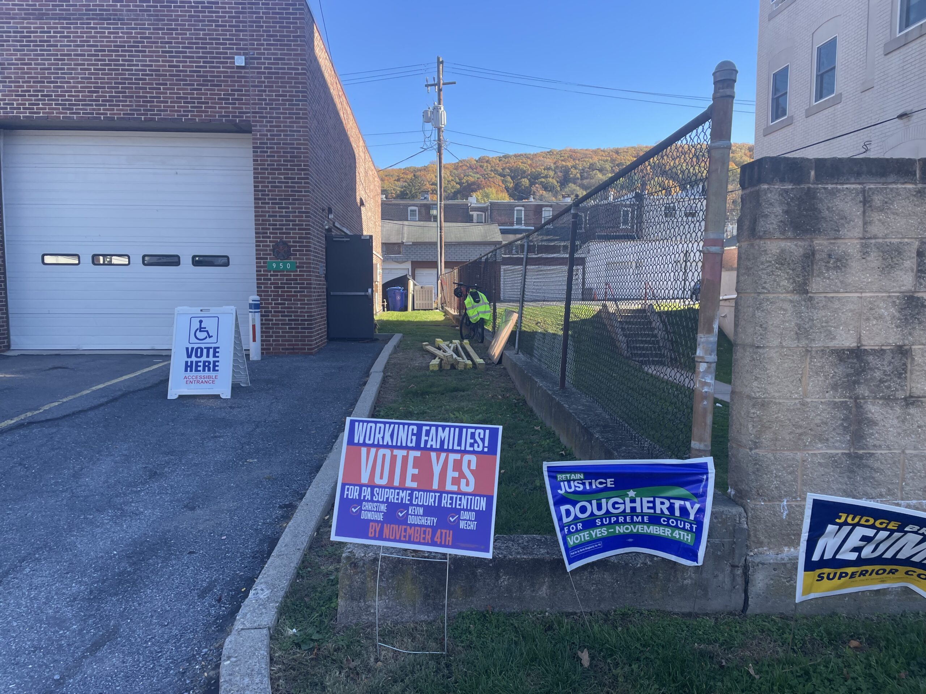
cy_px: 347
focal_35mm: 26
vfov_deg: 53.1
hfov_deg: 67.3
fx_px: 696
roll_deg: -3.0
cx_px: 463
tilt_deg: -4.6
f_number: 1.6
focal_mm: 4.2
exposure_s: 1/584
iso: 32
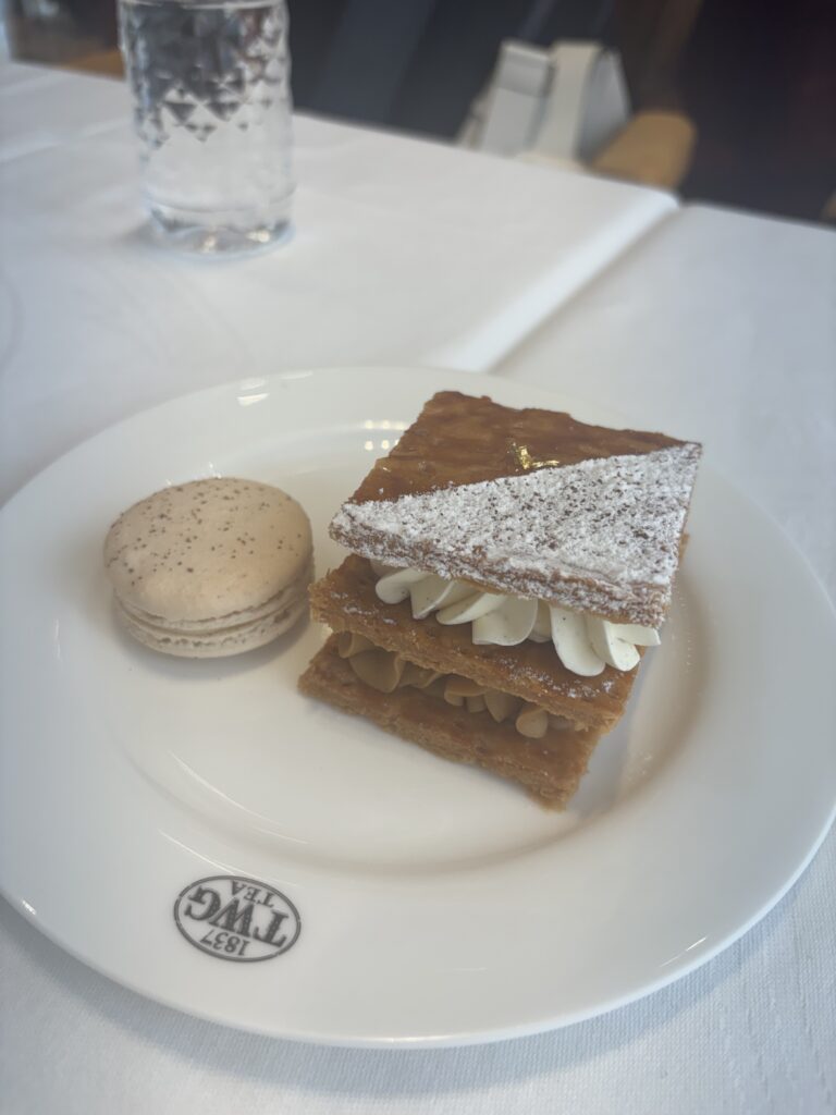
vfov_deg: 67.3
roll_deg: -2.2
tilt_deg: -40.8
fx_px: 837
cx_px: 418
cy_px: 558
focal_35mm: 26
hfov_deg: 53.1
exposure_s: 1/152
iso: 40
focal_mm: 5.96
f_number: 1.6
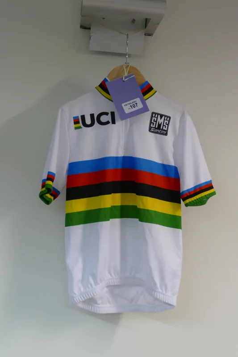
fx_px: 486
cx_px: 119
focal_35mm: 49
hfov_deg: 27.5
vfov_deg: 40.4
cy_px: 178
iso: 800
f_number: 3.3
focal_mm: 17.83
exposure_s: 1/80
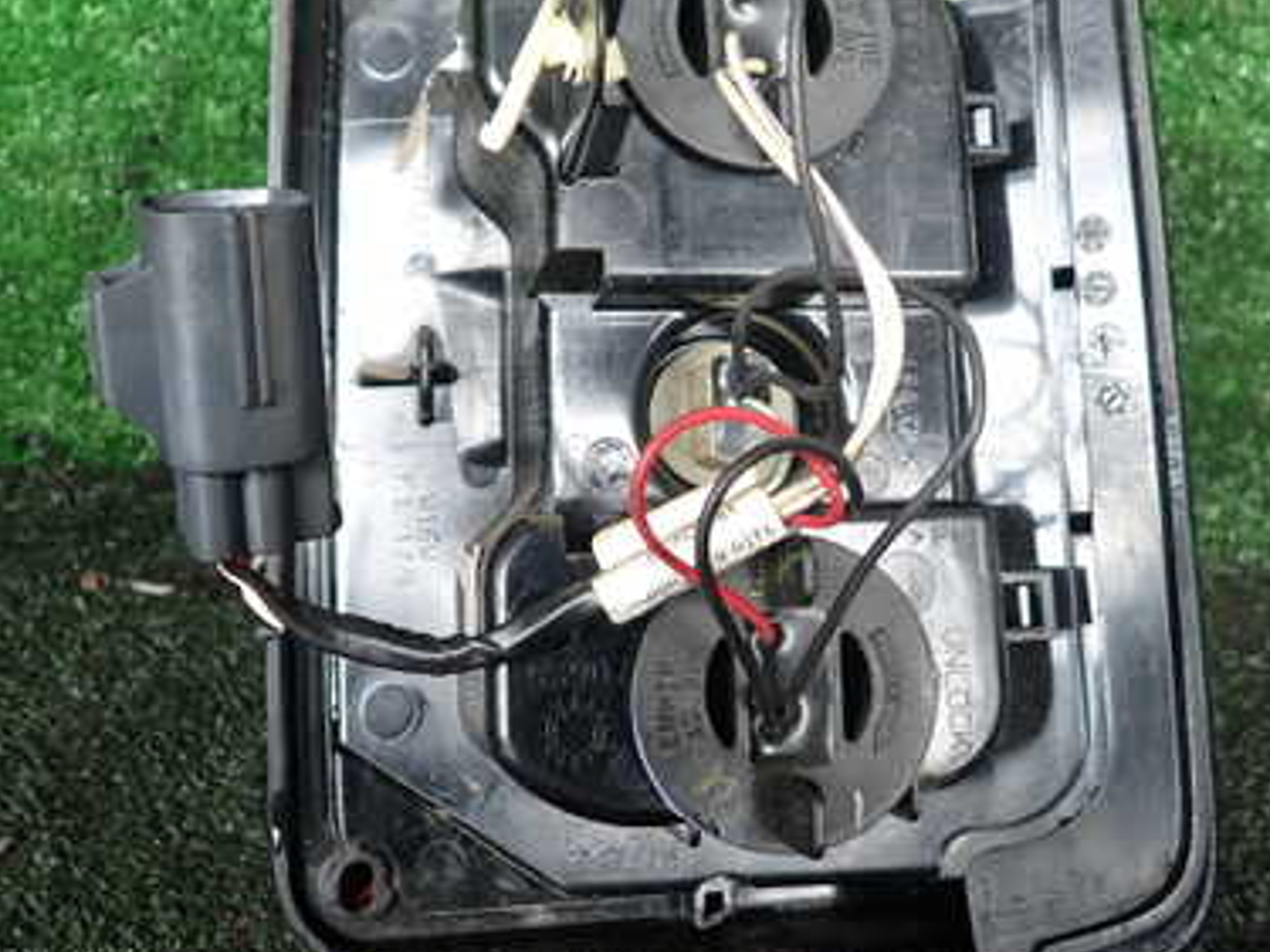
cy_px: 329
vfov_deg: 35.6
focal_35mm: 40
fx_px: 1467
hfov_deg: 46.6
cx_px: 742
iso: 200
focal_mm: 4.5
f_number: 2
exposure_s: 1/40
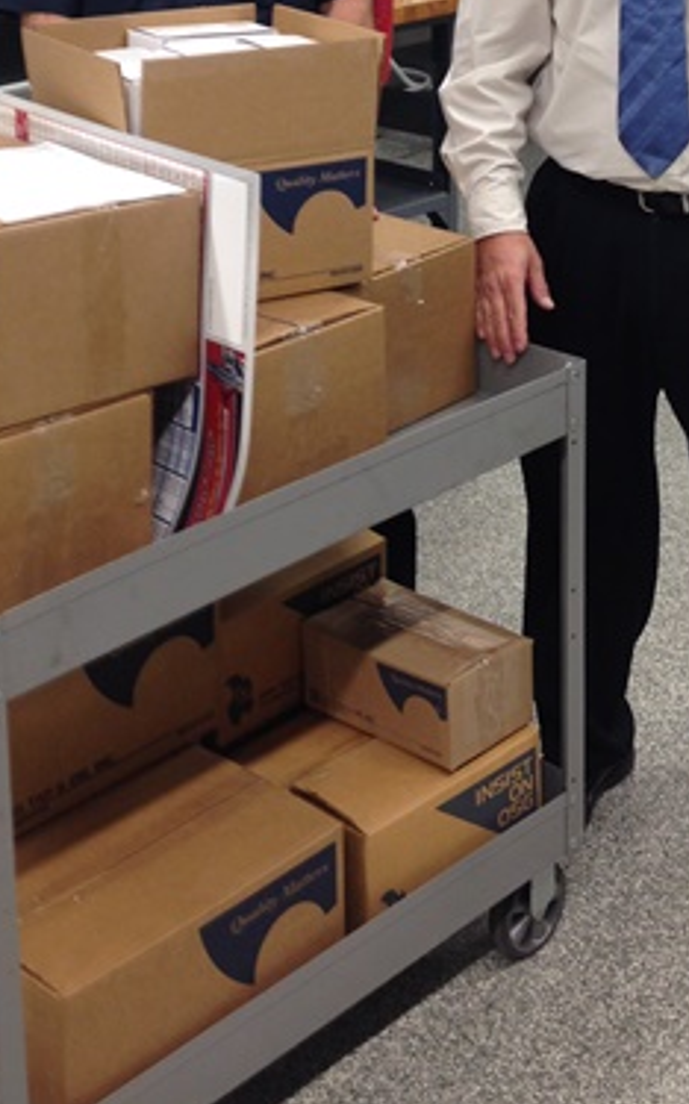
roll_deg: +0.8
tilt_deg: -11.6
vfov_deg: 29.1
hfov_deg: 19.4
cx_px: 396
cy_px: 56
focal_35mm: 67
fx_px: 2015
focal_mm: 4.12
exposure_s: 1/20
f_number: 2.4
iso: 50
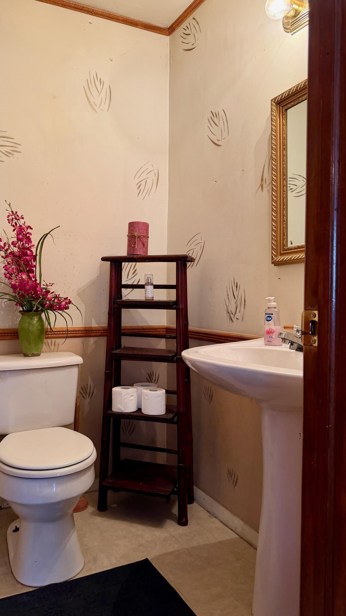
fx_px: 441
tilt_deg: -1.1
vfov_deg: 69.9
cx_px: 135
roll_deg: -0.3
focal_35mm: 27
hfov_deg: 42.6
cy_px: 305
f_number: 1.78
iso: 250
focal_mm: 6.76
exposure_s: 1/60
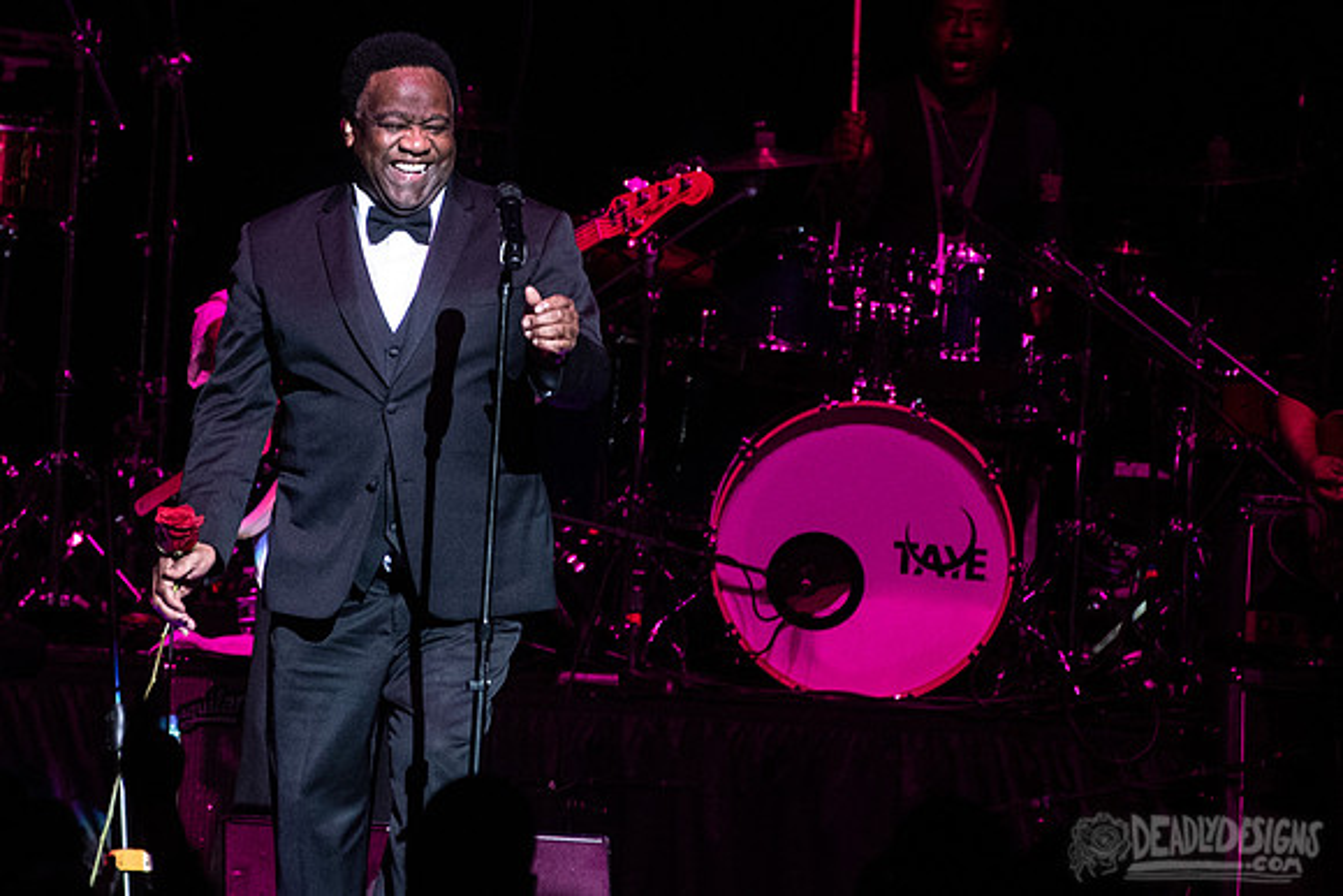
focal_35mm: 417
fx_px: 15552
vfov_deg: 3.3
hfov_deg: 4.9
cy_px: 238
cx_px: 523
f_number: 4
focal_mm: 200
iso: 3200
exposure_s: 1/400
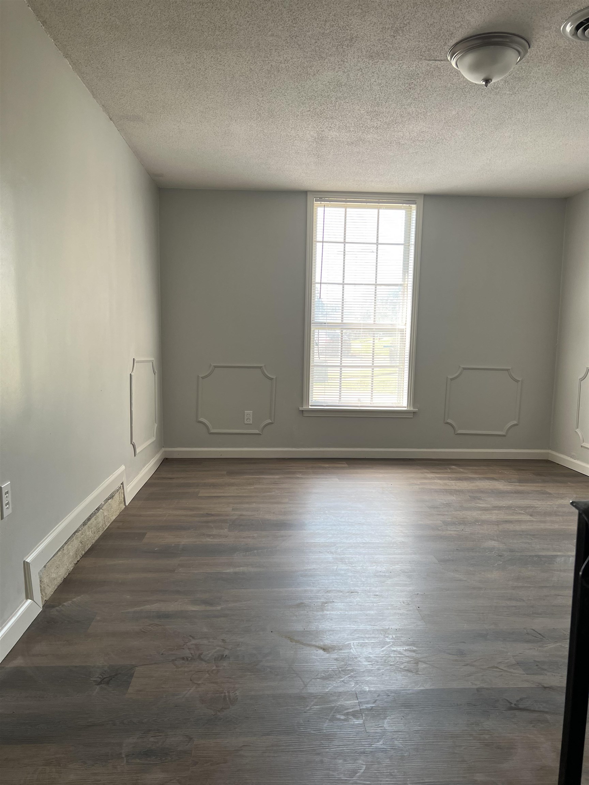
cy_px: 392
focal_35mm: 26
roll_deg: -0.9
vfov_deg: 67.3
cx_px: 294
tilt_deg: -5.0
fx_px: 590
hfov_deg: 53.1
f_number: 1.5
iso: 64
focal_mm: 5.7
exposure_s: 1/121
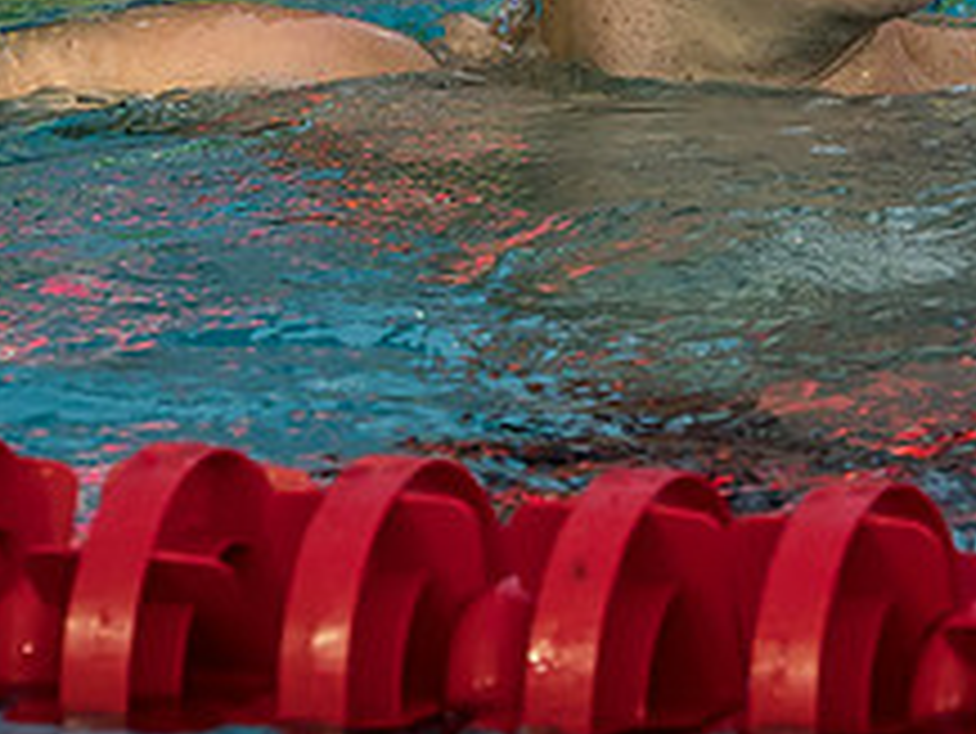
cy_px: -124
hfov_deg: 1.5
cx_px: 735
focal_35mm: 1355
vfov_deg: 1.1
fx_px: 38225
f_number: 4
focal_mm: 150
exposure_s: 1/500
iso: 320
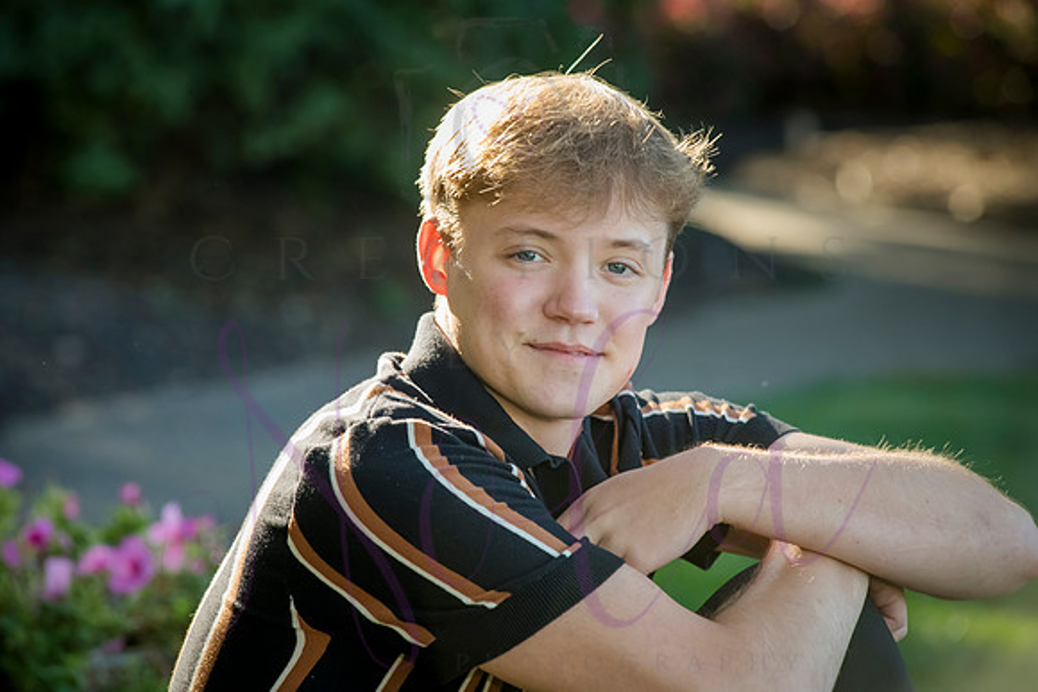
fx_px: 4470
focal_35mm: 155
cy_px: 346
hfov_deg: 13.2
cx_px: 519
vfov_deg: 8.9
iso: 800
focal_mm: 155
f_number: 6.3
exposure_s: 1/400
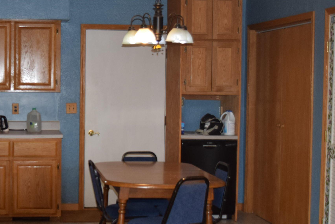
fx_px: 660
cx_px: 55
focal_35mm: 71
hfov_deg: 27.8
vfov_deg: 19.3
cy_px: 118
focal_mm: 27
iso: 800
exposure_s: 1/80
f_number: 4.5
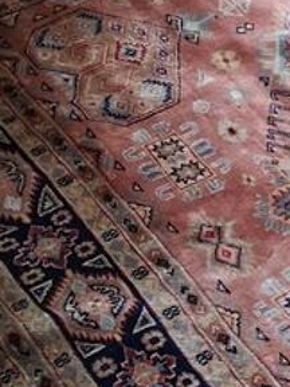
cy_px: 213
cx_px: 650
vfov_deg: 15.8
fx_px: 1396
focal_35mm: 125
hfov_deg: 10.5
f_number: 1.8
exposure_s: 1/50
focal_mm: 3.95
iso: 200
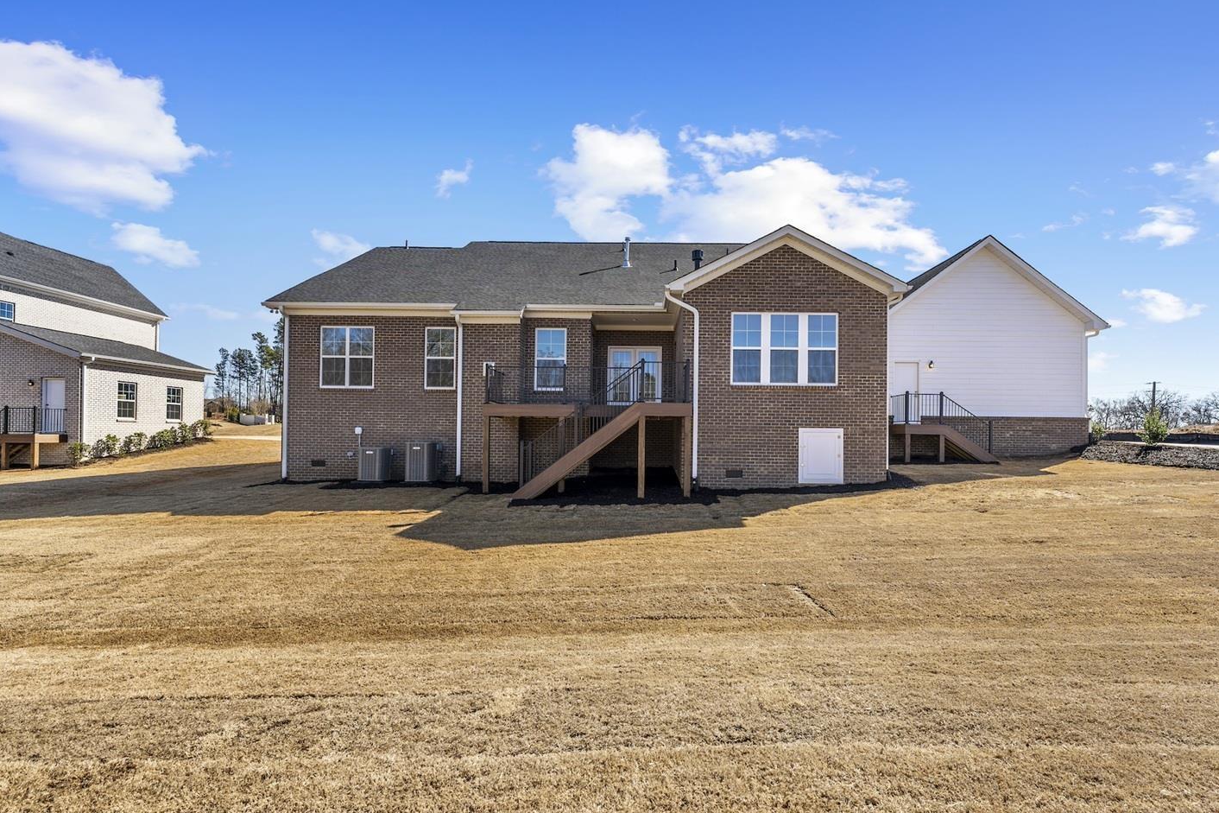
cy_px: 430
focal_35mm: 17
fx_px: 579
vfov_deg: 70.0
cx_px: 635
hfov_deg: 92.9
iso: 100
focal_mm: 15.1
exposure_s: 1/250
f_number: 6.3
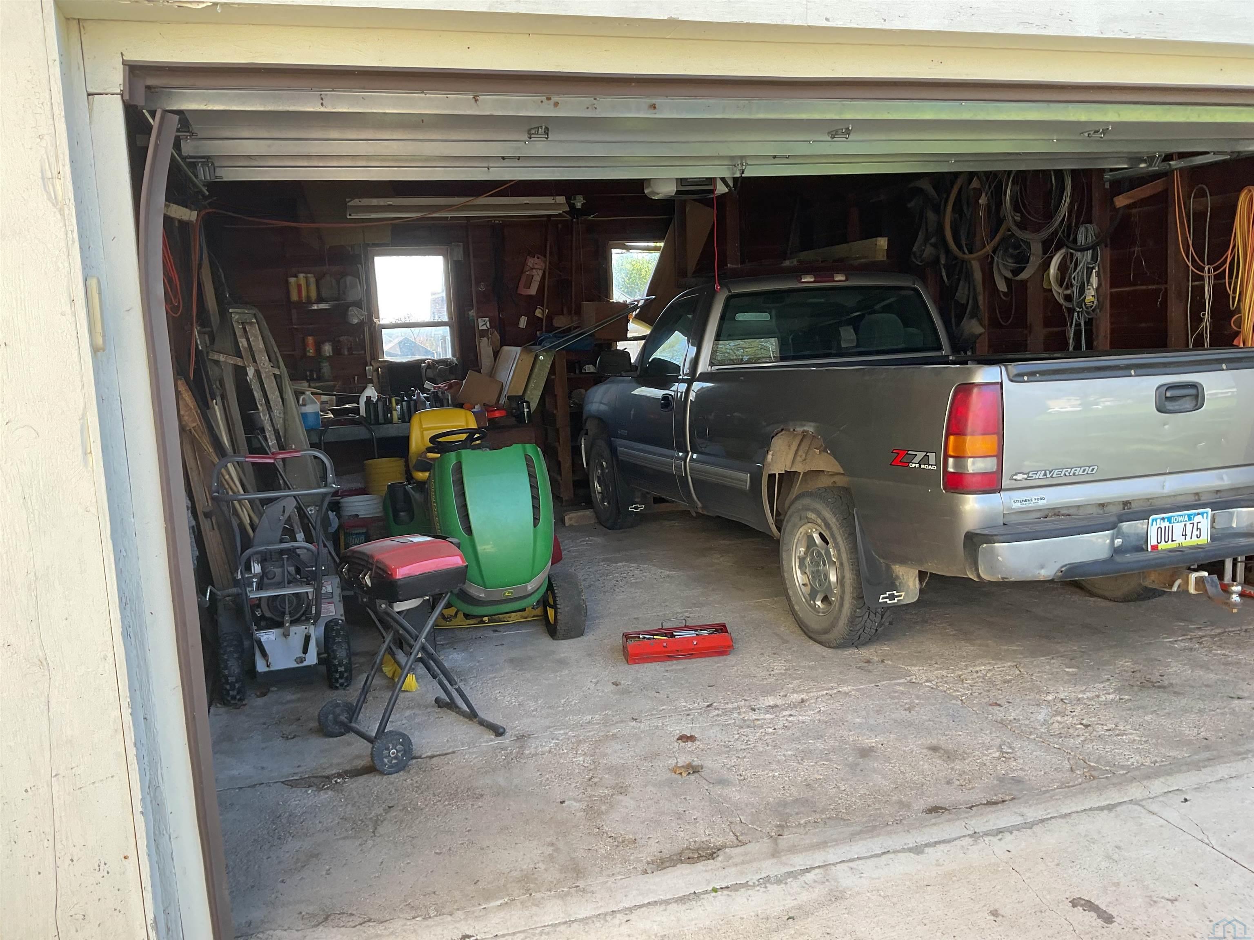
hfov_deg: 61.7
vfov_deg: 48.2
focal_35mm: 29
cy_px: 470
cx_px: 627
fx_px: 1051
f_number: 1.8
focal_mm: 3
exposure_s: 1/120
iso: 25
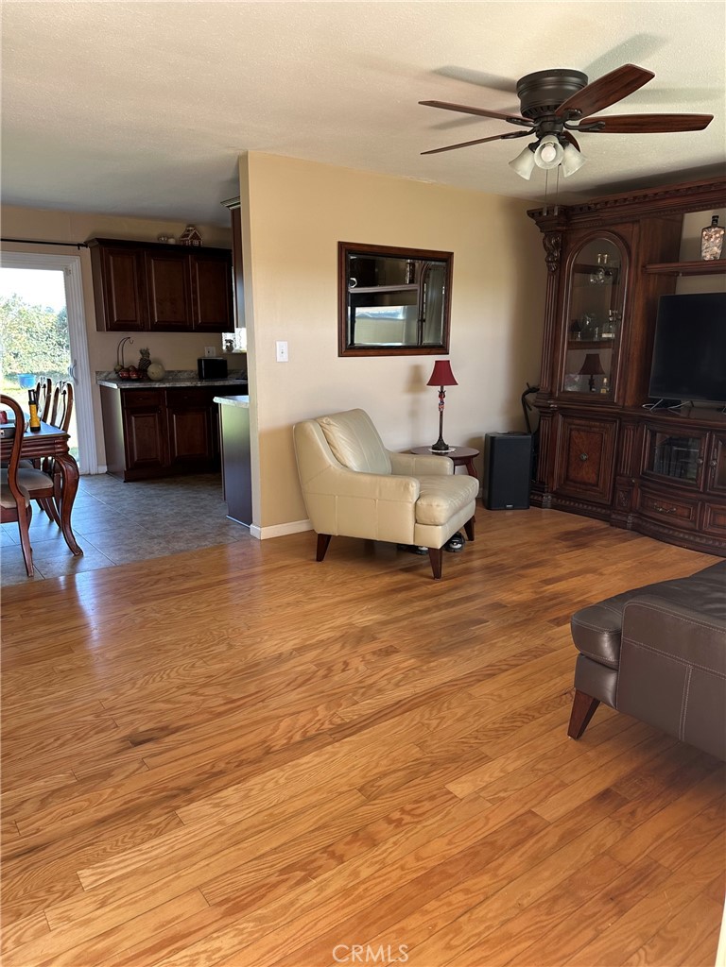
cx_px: 363
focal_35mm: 24
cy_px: 484
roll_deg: -1.0
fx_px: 671
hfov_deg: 56.8
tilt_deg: -12.9
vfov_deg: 71.6
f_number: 1.78
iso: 125
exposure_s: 1/121
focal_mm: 6.86
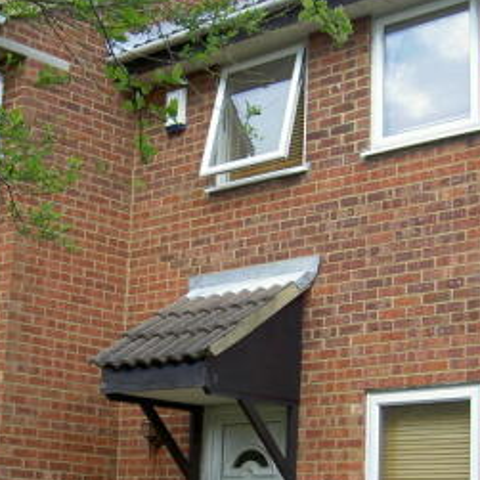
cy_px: 343
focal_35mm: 80
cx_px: 227
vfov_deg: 21.5
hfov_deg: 21.6
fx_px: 1255
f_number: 2.8
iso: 100
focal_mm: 8
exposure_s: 1/213
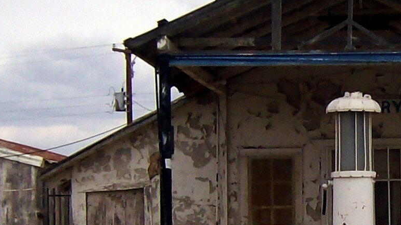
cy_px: 207
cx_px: 420
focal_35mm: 152
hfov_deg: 13.9
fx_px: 1616
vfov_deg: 7.9
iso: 80
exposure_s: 1/341
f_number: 7.2
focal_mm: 5.8
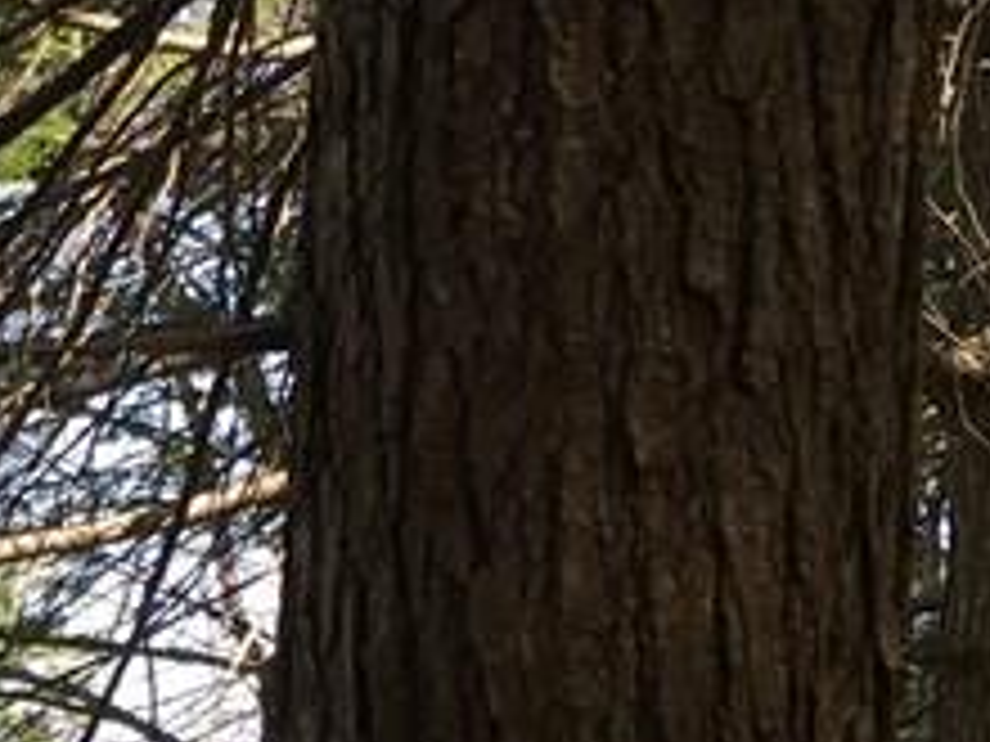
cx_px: -482
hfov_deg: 13.8
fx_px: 3861
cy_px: 1102
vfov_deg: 10.6
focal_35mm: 135
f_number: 2.2
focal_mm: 4.15
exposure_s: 1/214
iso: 25
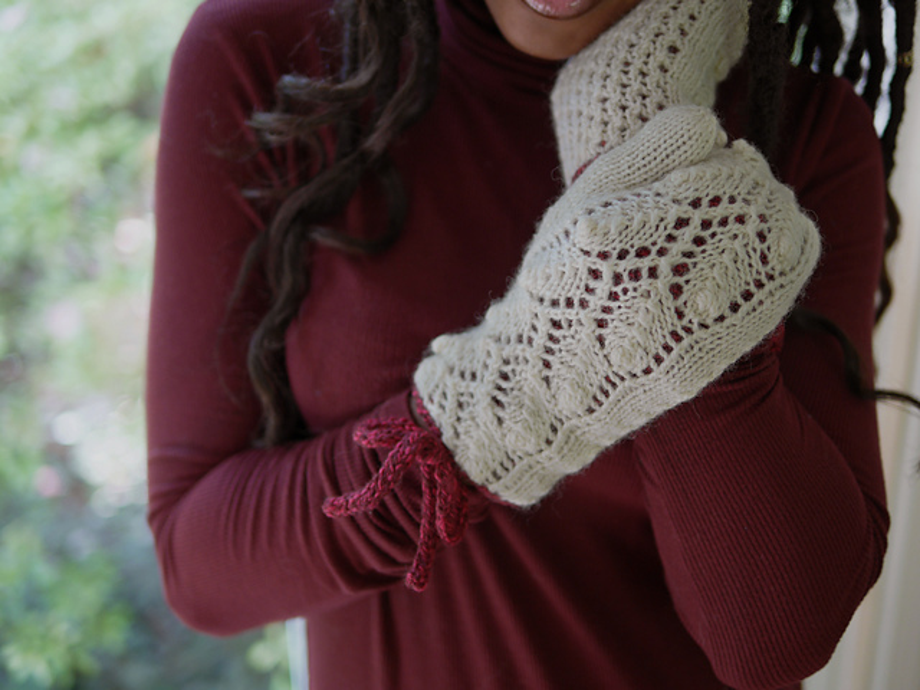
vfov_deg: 29.1
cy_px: 345
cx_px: 460
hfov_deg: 38.2
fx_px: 1329
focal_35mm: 50
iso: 250
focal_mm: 25
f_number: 1.4
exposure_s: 1/60
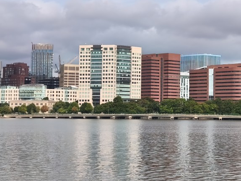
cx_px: 192
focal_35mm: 96
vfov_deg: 15.4
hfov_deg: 20.2
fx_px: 668
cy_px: 79
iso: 50
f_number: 1.7
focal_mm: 6.06
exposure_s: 1/808
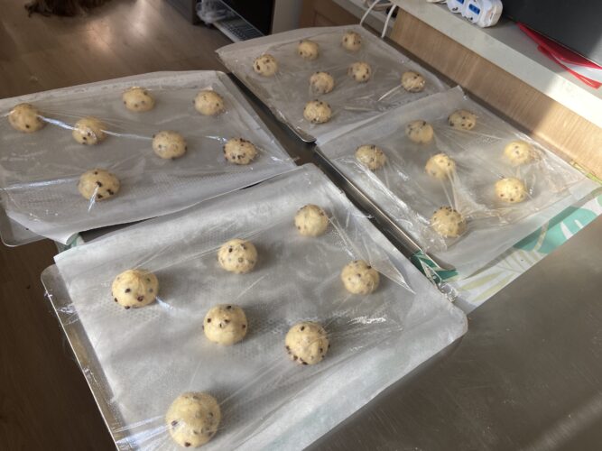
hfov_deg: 67.3
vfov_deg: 53.0
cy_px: 226
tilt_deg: -47.4
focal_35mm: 26
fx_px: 452
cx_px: 301
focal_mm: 4.25
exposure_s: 1/165
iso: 32
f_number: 1.8
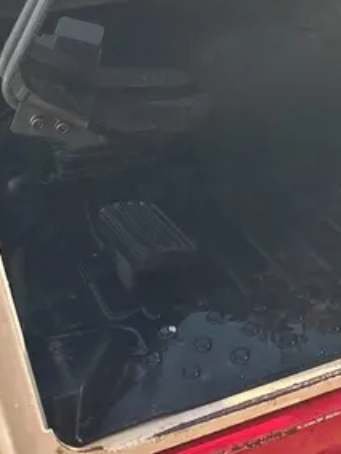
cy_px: -130
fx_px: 880
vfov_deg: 25.2
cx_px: 403
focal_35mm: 67
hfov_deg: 20.6
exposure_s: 1/343
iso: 50
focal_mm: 5.96
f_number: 1.6
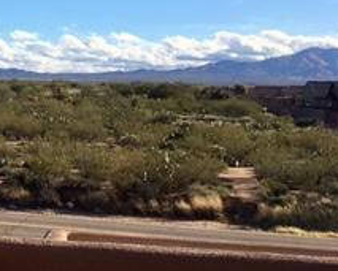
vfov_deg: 17.9
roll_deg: -0.7
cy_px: 35
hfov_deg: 19.6
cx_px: -163
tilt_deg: +3.0
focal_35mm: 85
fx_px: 851
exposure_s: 1/1672
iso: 25
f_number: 2.2
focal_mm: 4.15
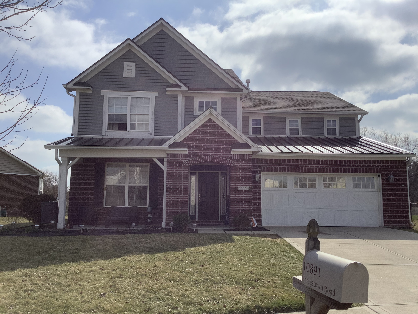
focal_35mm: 31
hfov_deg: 58.4
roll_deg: +0.7
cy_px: 157
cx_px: 209
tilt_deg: +8.6
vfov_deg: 45.4
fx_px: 374
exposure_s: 1/2915
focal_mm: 3.3
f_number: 2.4
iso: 25
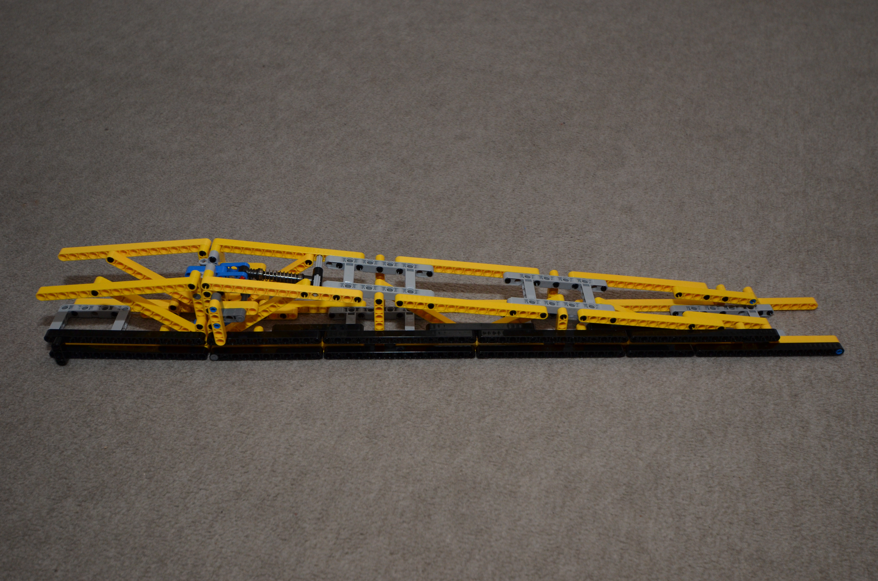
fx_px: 876
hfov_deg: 53.2
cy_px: 290
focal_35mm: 36
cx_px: 439
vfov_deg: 36.7
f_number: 5.6
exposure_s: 1/60
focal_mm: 24
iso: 400
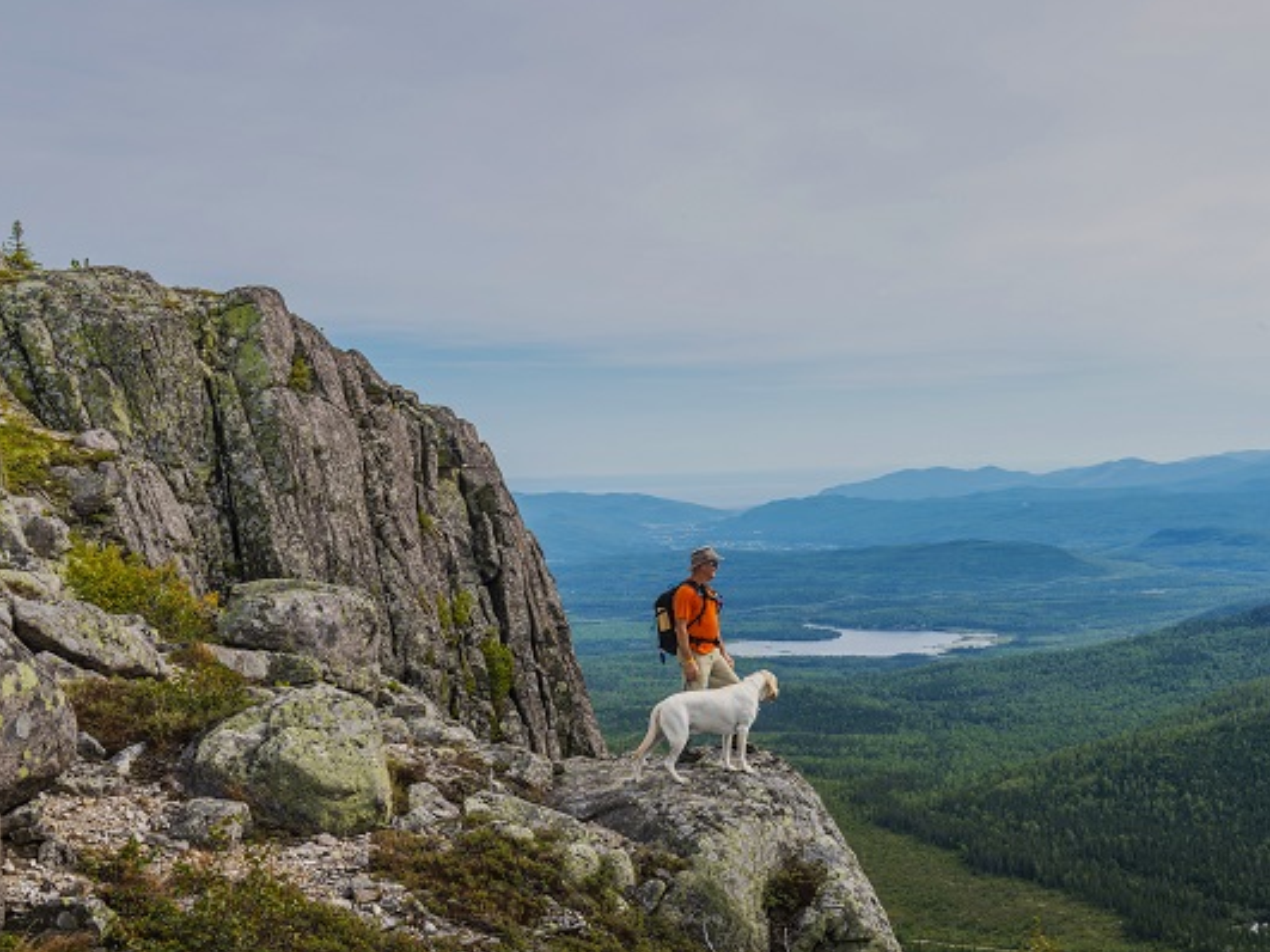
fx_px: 1687
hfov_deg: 41.2
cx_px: 697
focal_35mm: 46
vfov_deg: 31.5
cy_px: 475
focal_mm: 42
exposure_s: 1/200
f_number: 7.1
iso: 64
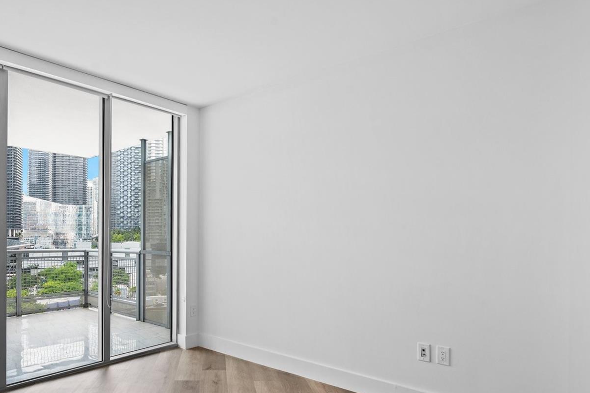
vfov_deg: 52.8
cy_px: 232
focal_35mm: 24
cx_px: 216
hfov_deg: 72.3
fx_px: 393
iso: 200
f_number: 8
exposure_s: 1/20
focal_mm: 18
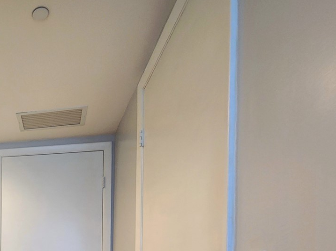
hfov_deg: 48.7
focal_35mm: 29
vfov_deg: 39.3
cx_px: -11
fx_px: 281
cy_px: 277
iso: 320
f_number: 2.2
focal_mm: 2.2
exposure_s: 1/40
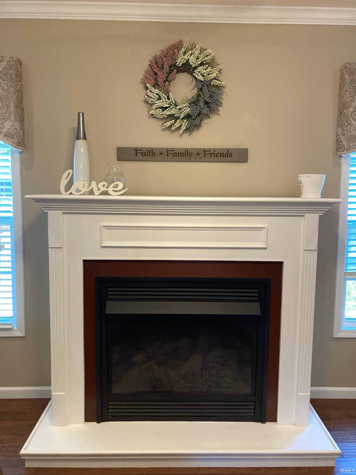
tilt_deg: -6.9
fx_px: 384
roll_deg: -0.1
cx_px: 178
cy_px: 238
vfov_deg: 63.4
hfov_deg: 49.7
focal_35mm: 28
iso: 160
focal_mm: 3.99
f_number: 1.8
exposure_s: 1/60
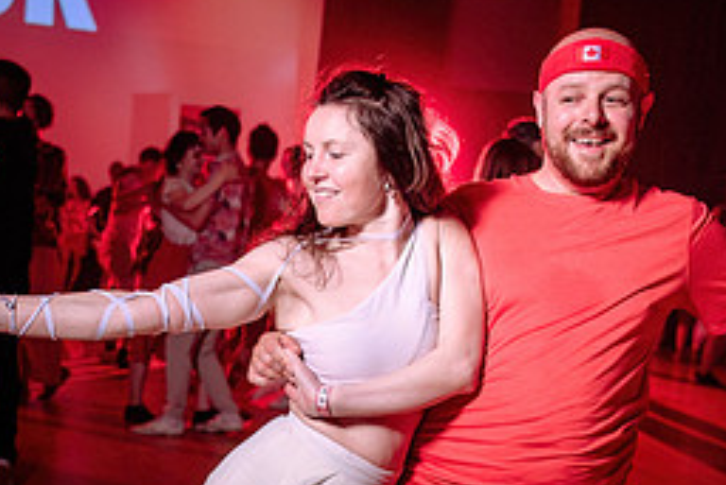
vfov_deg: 23.6
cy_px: 343
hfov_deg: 35.0
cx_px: 334
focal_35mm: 57
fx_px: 1150
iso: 1000
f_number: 2.8
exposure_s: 1/60
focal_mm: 24
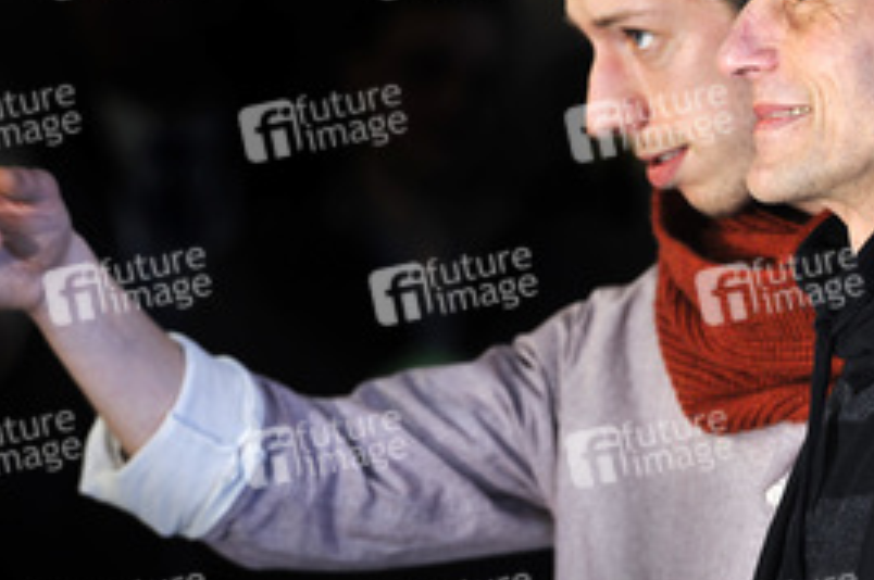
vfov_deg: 4.1
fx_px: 8172
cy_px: 205
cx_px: 367
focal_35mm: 337
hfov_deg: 6.1
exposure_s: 1/200
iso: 200
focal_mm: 200
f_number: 4.5
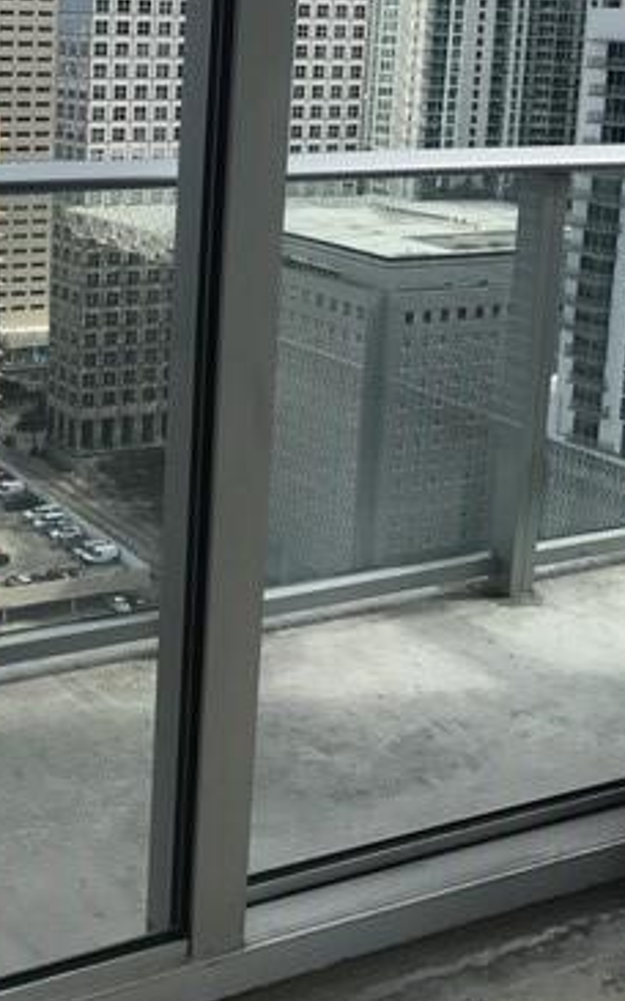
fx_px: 1418
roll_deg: -0.2
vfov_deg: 38.1
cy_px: 274
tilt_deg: -9.6
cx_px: 5
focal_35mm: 52
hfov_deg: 23.8
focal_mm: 3.99
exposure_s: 1/1030
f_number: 1.8
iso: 20
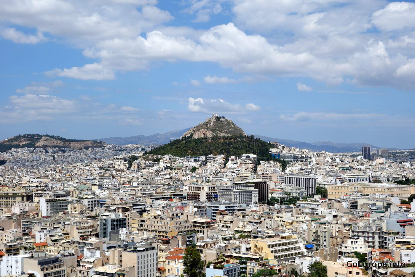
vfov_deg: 25.1
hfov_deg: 36.9
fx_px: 622
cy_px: 138
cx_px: 208
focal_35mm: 54
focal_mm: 20.19
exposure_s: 1/800
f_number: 7.1
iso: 125
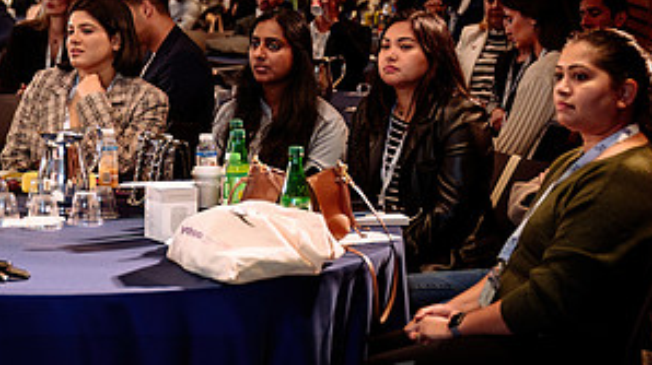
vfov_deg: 12.3
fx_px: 1693
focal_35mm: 98
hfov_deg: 21.3
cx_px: 70
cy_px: 108
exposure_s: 1/200
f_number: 2.8
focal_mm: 48
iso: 640
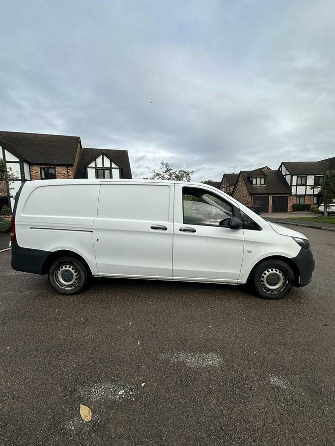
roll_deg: +2.6
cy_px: 223
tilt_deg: -5.6
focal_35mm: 14
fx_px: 181
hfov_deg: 85.7
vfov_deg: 102.1
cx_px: 168
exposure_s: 1/932
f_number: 2.2
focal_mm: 2.22
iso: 50
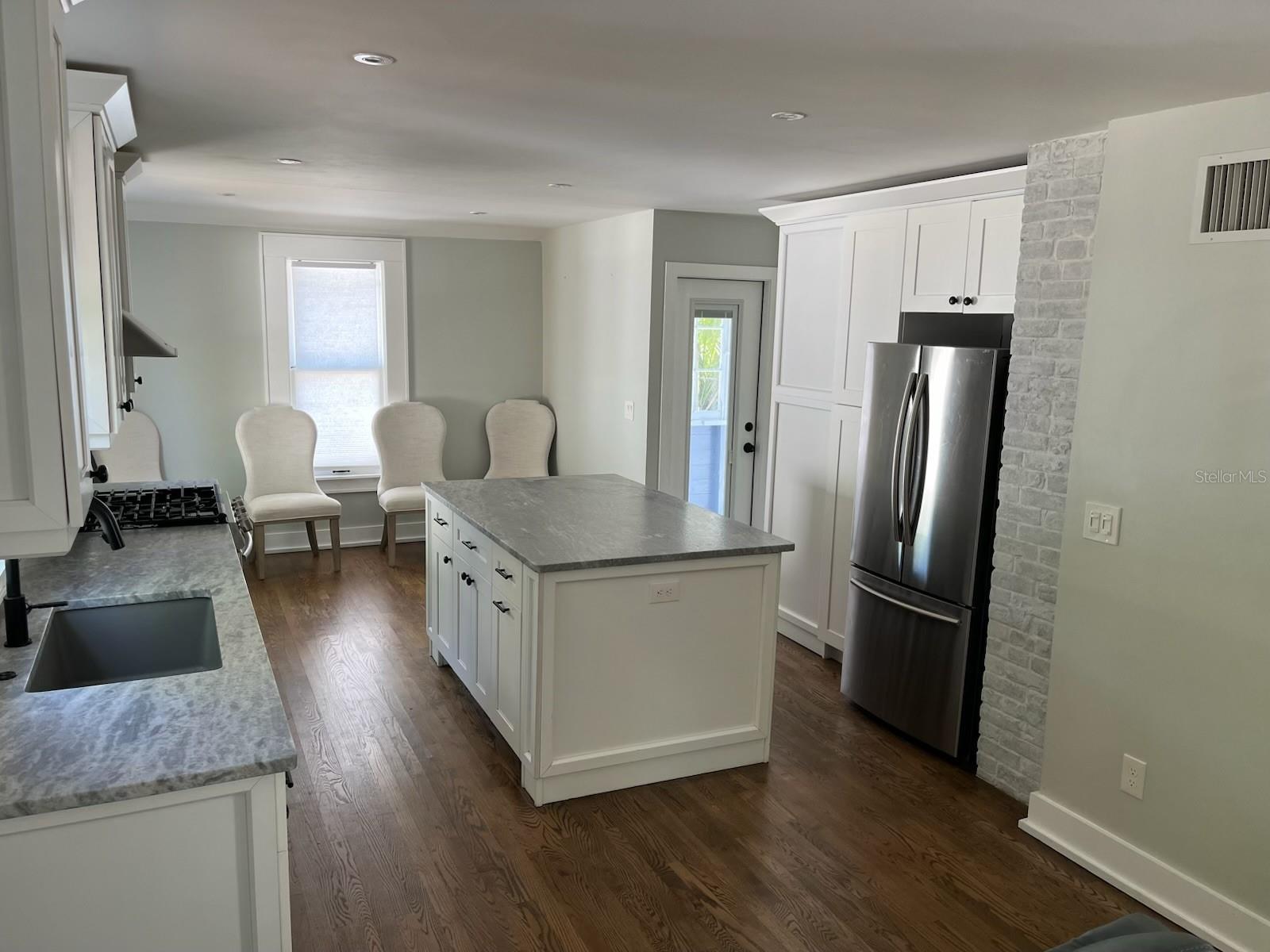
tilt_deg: -9.2
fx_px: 954
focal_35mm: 26
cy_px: 476
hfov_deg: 67.3
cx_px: 635
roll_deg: -1.4
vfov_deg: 53.1
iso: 80
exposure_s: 1/121
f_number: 1.6
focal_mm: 5.1
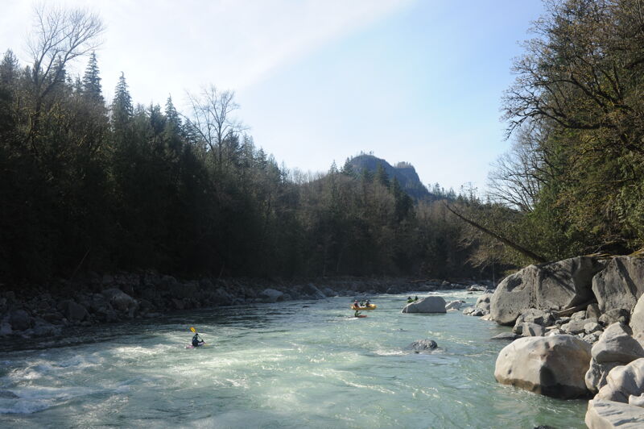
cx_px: 322
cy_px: 214
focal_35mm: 35
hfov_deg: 54.5
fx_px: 626
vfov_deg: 37.8
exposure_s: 1/640
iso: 400
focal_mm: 35
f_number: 9
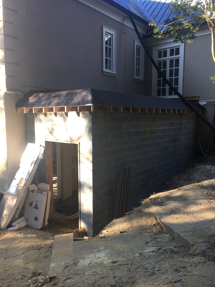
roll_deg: +0.1
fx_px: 240
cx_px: 108
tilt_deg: -5.7
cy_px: 144
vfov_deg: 61.7
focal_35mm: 29
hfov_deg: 48.2
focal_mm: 4.15
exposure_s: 1/120
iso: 25
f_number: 2.2
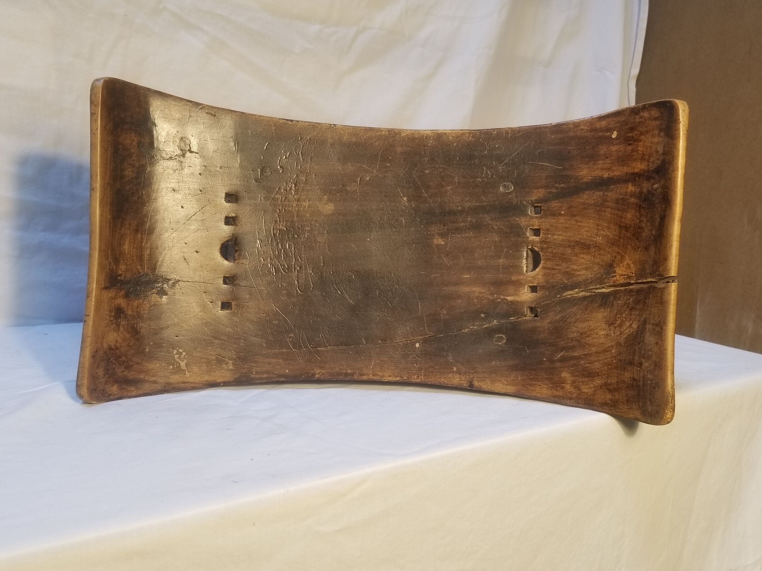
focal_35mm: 26
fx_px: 572
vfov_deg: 53.1
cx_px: 381
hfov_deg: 67.3
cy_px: 286
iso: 100
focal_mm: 4.25
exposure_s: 1/50
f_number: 1.7
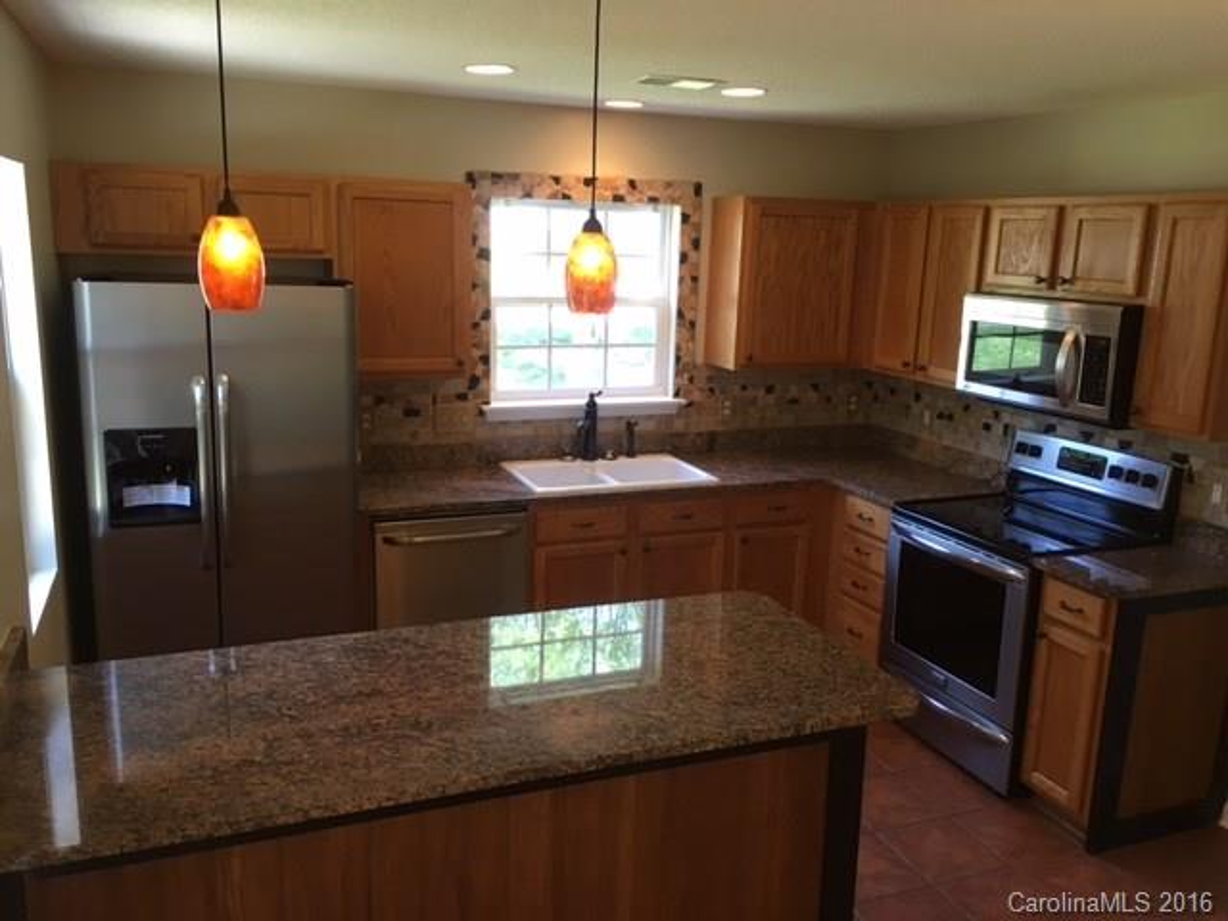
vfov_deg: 48.2
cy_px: 460
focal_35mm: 29
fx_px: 1029
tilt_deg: -12.2
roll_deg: -2.4
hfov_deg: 61.7
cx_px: 614
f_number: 2.2
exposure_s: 1/30
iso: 64
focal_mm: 4.15
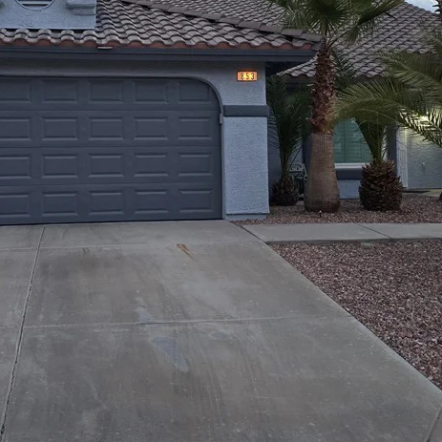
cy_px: 118
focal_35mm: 45
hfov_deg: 37.2
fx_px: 650
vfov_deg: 36.8
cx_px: 155
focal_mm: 6.3
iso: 640
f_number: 1.7
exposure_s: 1/120
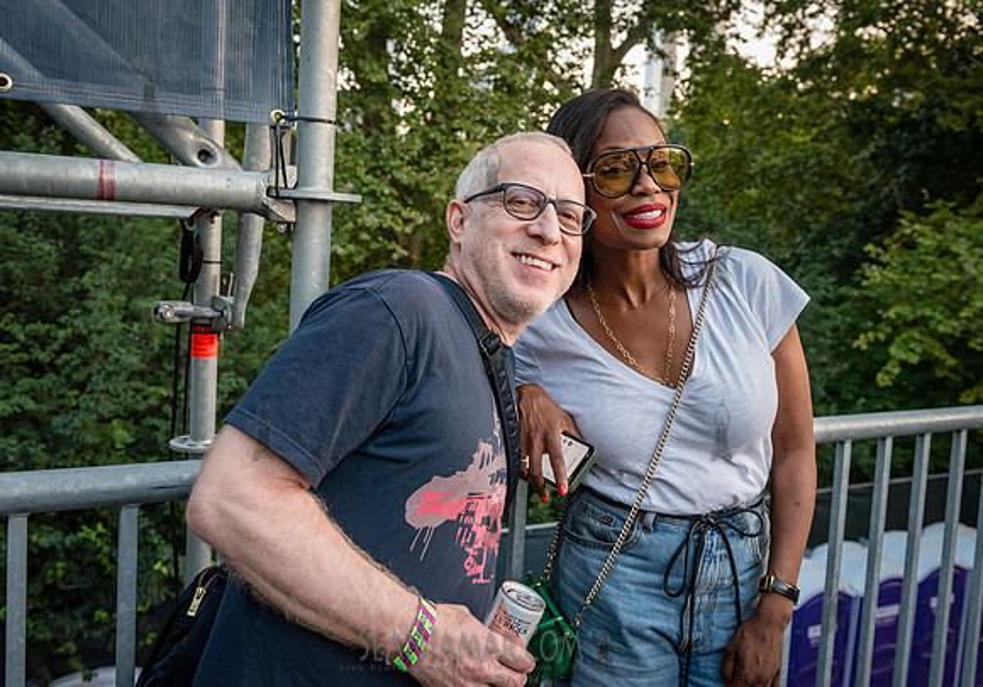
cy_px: 307
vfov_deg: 40.8
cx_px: 542
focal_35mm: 33
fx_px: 922
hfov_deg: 56.0
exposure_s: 1/250
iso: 2000
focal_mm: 29
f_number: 4.5
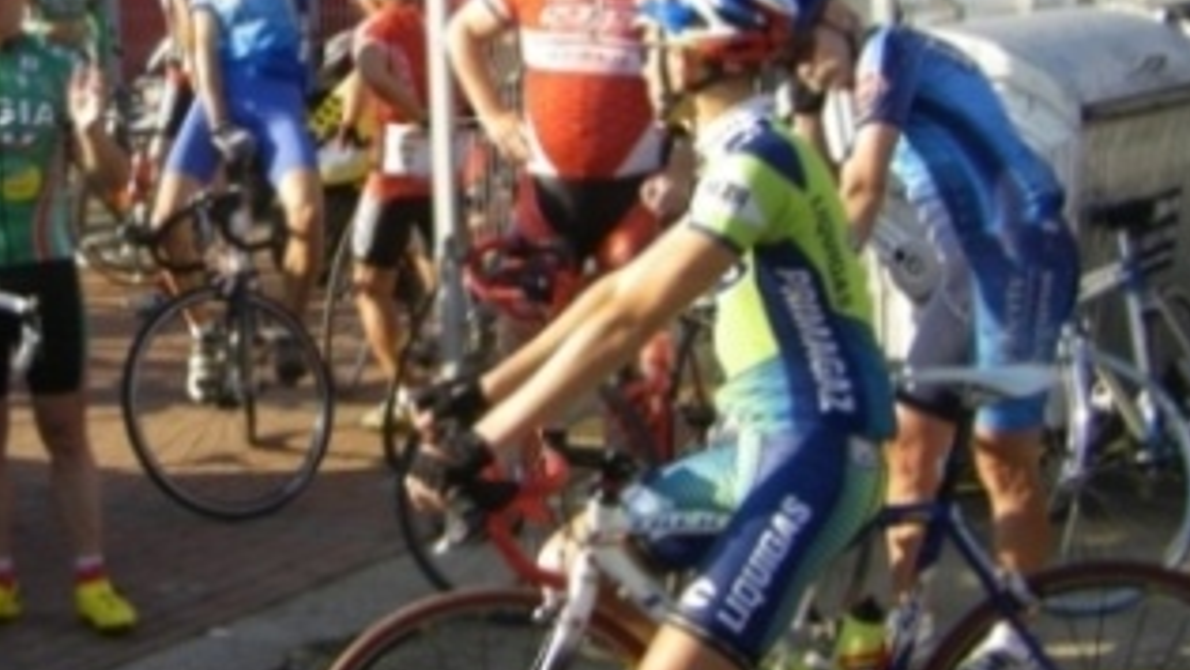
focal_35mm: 84
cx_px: 258
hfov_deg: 24.9
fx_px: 2651
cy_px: 120
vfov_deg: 14.3
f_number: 3.5
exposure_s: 1/200
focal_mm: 6.3
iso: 64
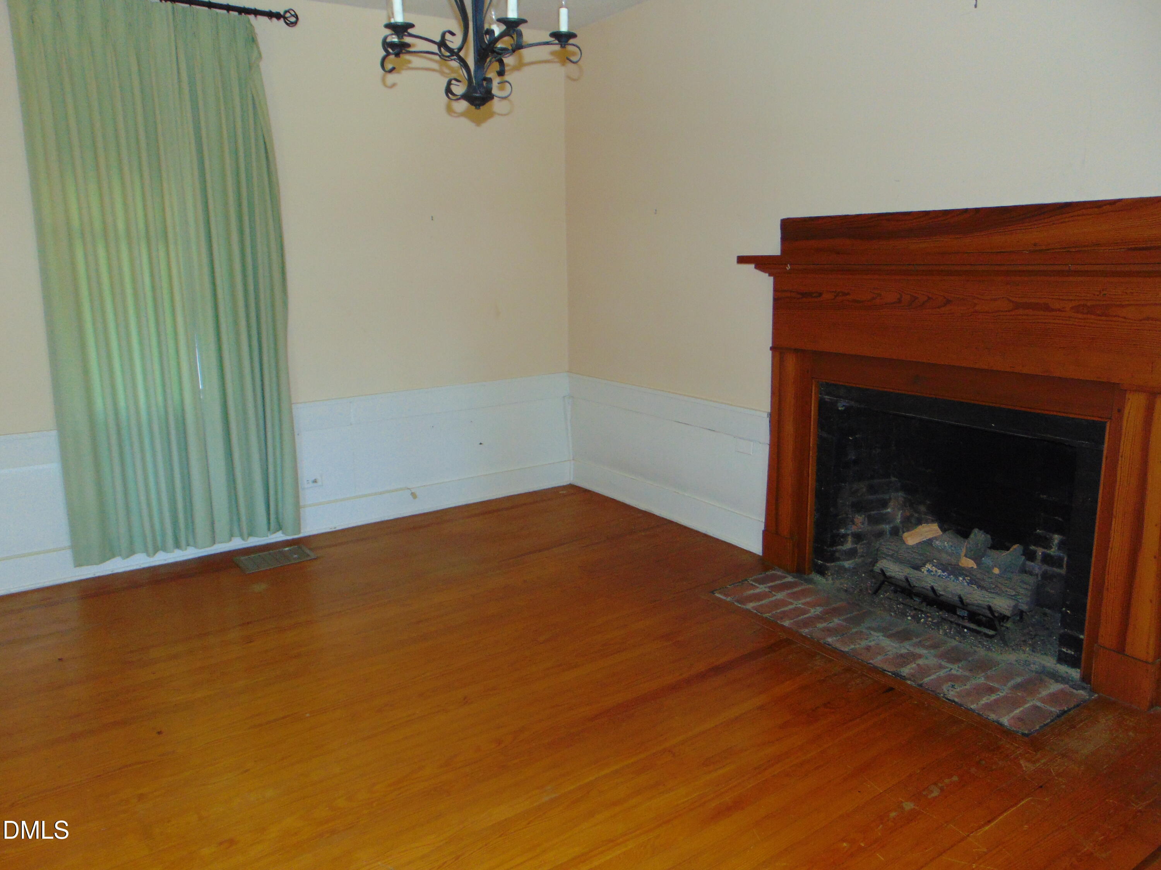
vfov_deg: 54.9
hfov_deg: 69.4
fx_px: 838
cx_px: 580
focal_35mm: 25
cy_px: 435
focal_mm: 4.5
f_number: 3
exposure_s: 1/30
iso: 200
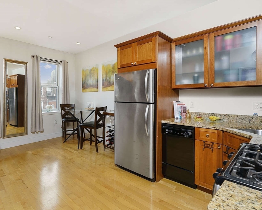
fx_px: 155
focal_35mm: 20
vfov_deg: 68.1
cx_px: 104
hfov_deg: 79.3
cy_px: 101
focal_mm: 17
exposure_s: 1/60
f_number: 9
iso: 800
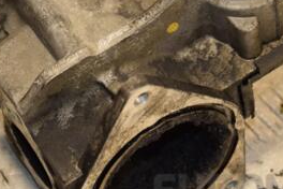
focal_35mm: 239
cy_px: 47
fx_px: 1879
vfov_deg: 5.7
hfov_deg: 8.6
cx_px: 134
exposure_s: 1/160
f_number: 5.3
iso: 800
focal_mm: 70
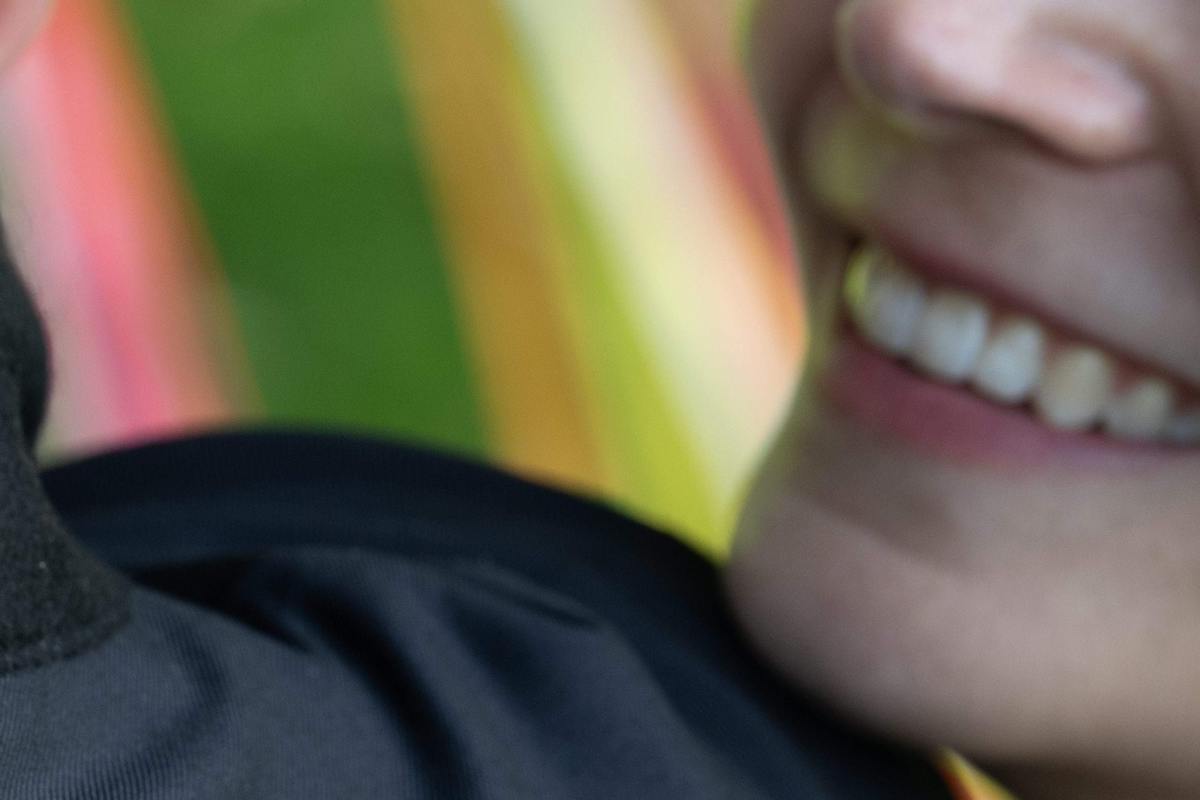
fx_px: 9867
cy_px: 490
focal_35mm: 296
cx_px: -578
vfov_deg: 4.6
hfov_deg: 6.9
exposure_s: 1/125
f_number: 5
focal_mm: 85
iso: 160
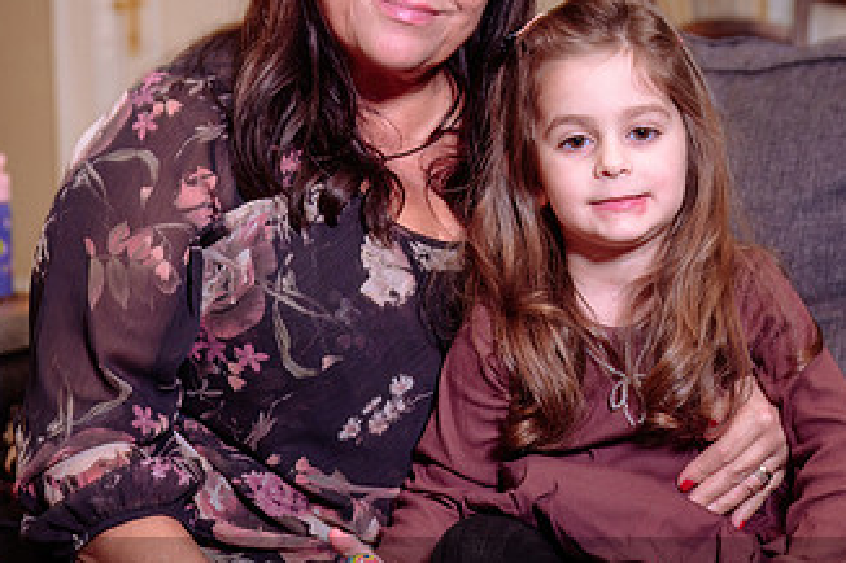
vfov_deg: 14.4
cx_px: 435
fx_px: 2231
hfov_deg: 21.5
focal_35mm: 95
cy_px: 245
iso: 500
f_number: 4
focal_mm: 51
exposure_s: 1/60
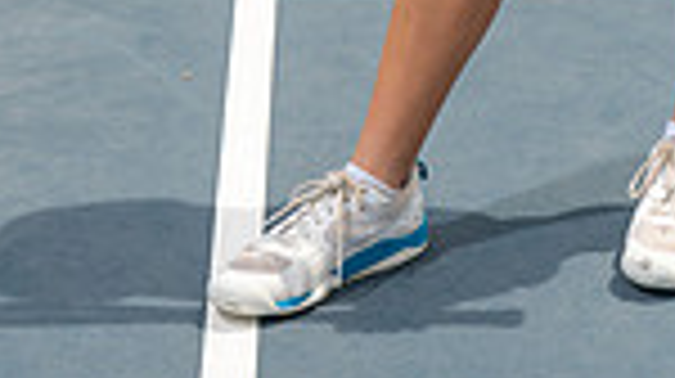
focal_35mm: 157
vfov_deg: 7.2
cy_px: -562
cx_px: 585
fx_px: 2807
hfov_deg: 13.6
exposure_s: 1/250
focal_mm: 50
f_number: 8
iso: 100
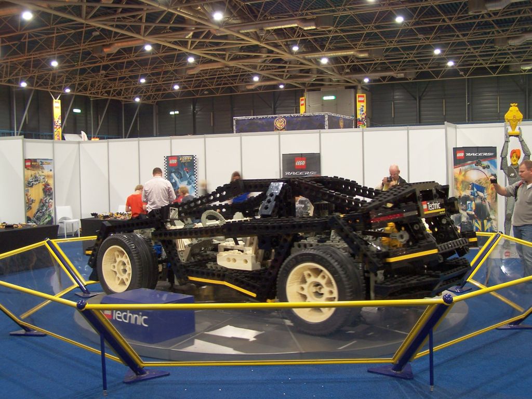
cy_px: 200
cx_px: 266
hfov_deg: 46.8
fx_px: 615
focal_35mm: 40
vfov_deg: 36.0
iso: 80
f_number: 2.8
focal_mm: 6.7
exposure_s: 1/2
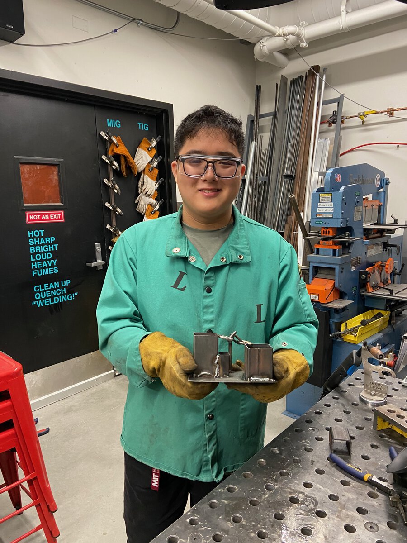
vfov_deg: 67.3
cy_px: 272
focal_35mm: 26
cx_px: 204
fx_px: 408
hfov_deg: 53.1
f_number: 1.8
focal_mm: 4.25
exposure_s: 1/59
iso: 250
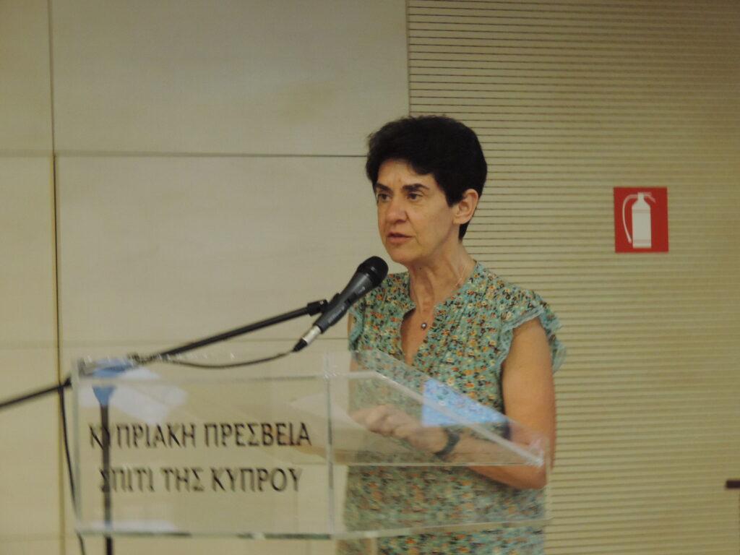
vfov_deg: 8.0
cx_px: 370
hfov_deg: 10.7
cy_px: 278
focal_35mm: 185
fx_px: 3955
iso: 800
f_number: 4.6
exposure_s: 1/25
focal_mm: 33
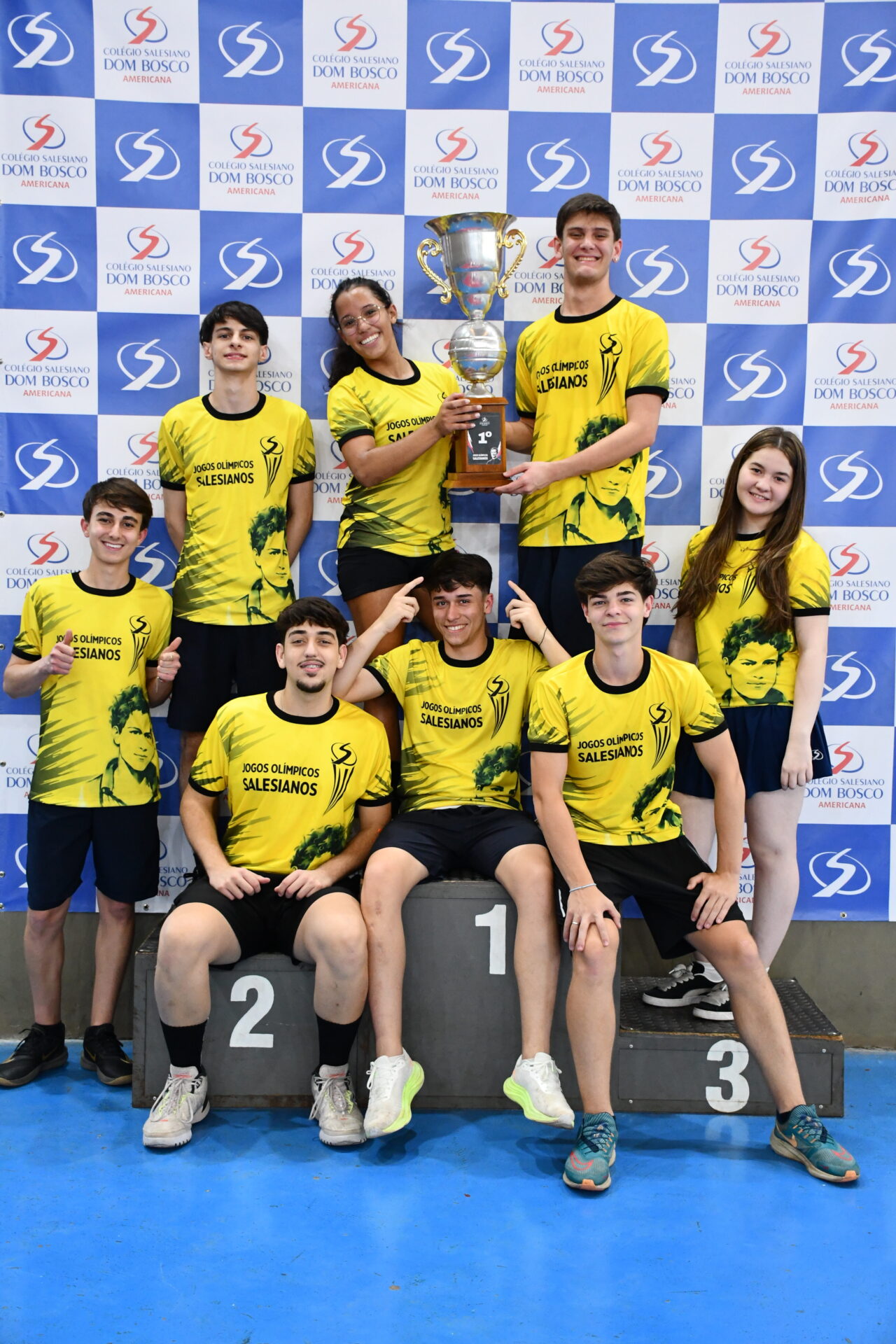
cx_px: 448
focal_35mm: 45
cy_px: 672
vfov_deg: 43.6
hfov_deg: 29.9
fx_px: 1680
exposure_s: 1/125
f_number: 4
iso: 2200
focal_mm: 30
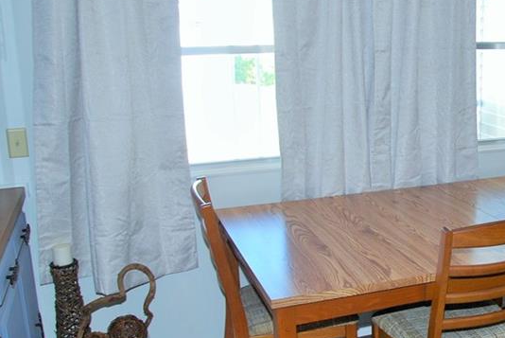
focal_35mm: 46
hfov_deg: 40.1
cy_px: 158
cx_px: 438
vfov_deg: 29.3
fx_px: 646
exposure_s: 1/60
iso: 200
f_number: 4
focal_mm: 16
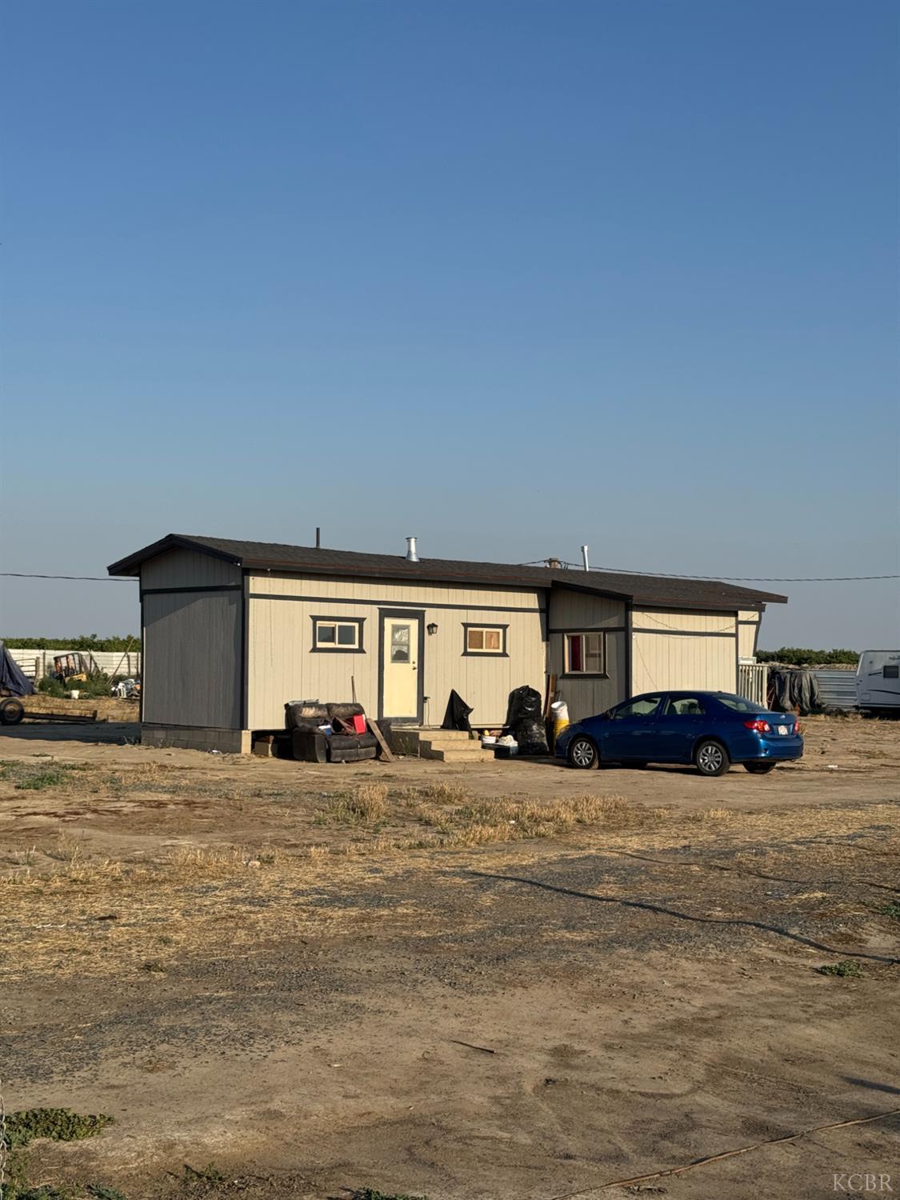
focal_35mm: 48
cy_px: 600
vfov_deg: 39.7
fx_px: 1664
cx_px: 450
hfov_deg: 30.3
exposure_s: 1/4049
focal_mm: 6.76
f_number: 1.78
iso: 64
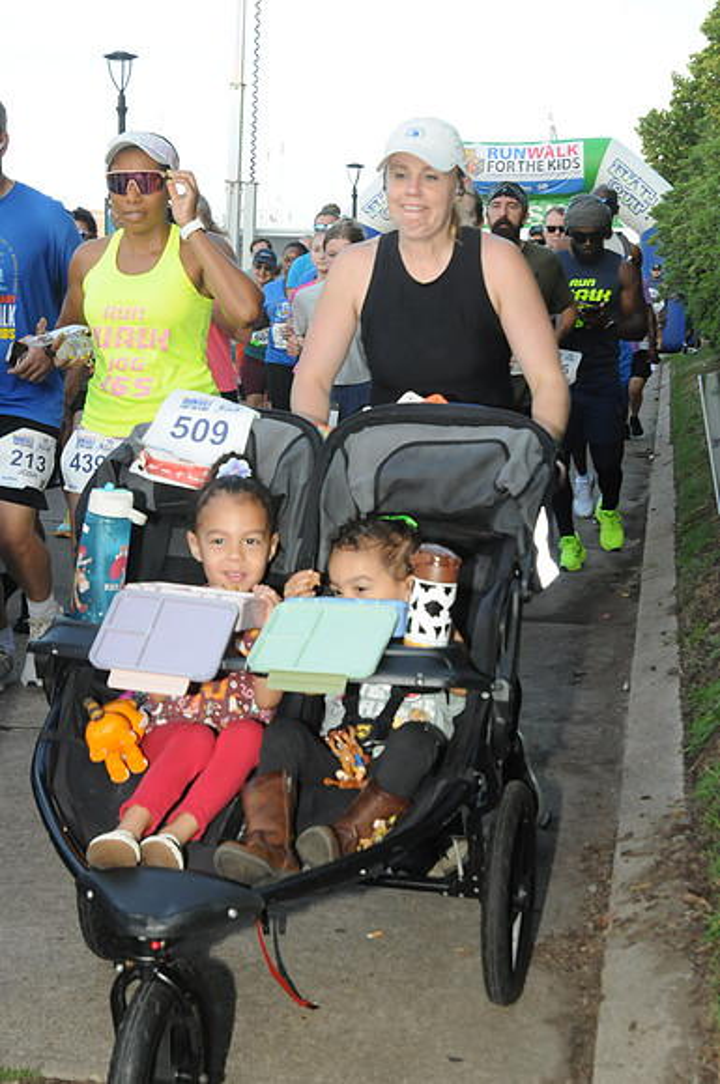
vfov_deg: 35.1
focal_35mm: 57
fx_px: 1715
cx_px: 360
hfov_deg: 23.7
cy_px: 542
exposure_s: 1/250
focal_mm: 38
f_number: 10
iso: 800
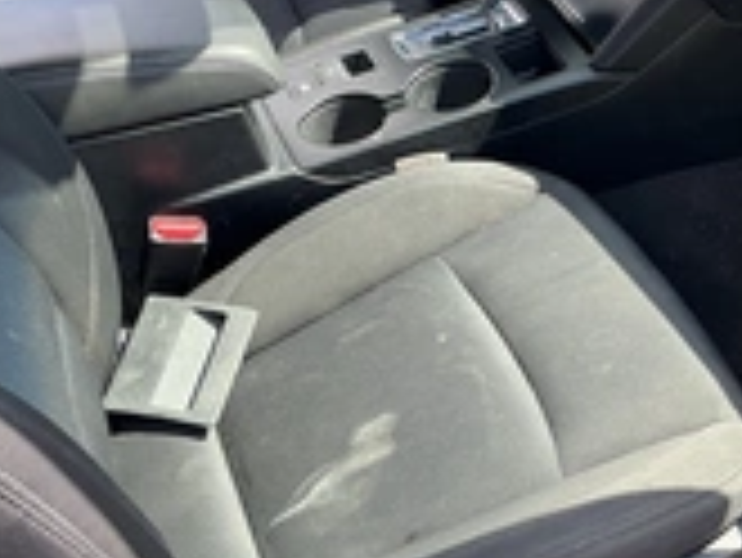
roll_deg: +0.3
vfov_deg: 21.6
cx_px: 576
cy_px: 238
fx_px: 1459
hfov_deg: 28.0
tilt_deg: -38.2
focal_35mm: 68
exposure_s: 1/144
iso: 20
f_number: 1.8
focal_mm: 3
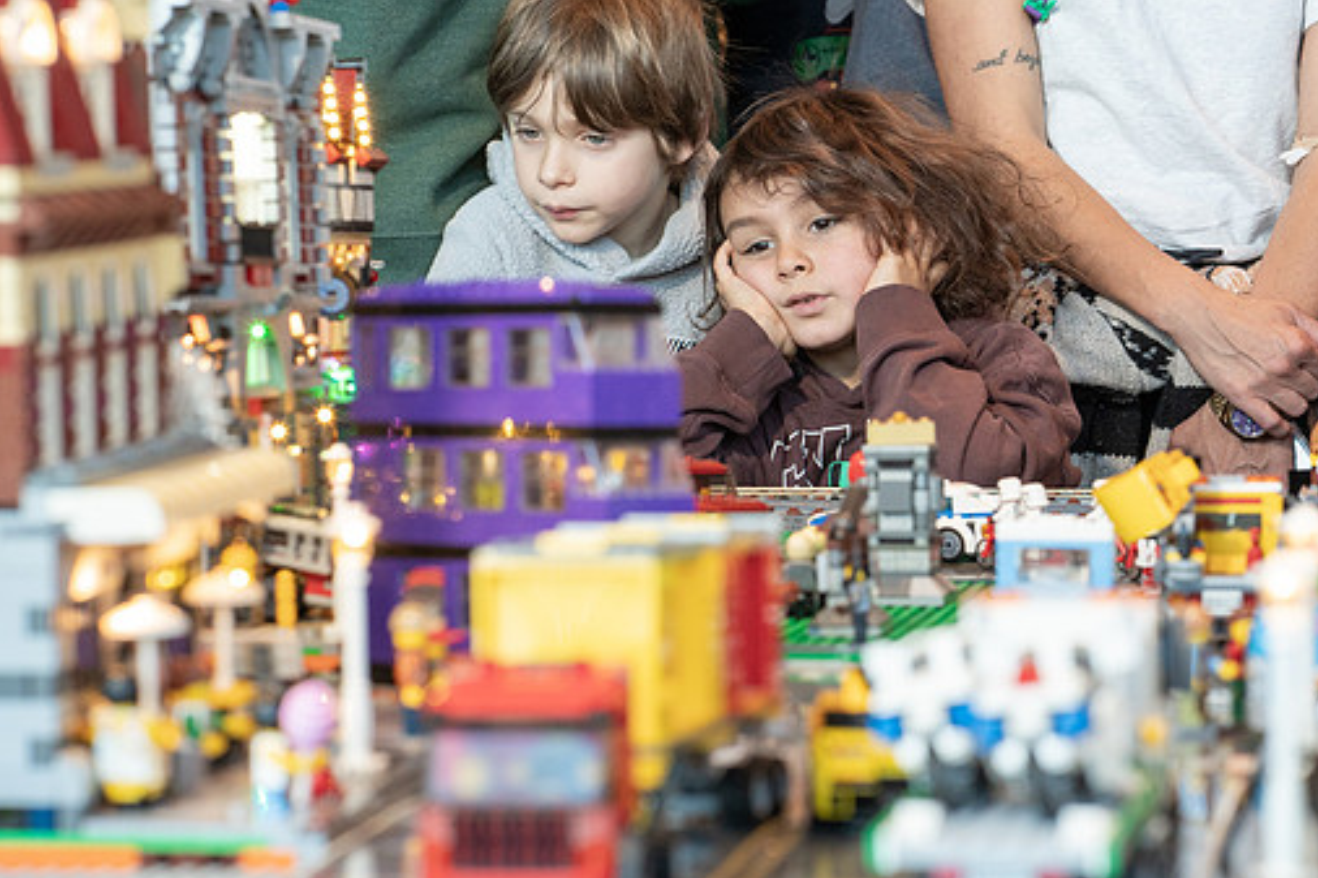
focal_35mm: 110
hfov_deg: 18.6
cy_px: 424
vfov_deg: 12.4
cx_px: 614
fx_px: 4026
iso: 2000
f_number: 8
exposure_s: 1/100
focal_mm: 85
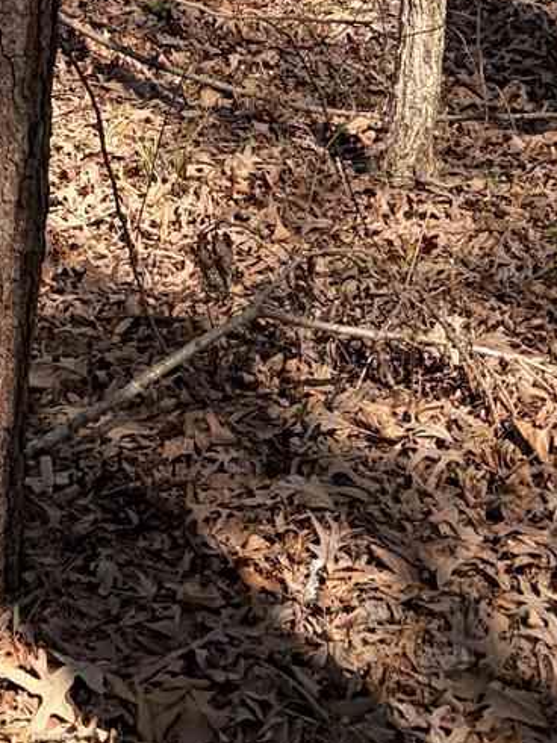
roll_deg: -0.3
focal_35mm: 122
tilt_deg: -4.6
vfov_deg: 14.7
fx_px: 2619
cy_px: -459
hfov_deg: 11.8
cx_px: -156
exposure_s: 1/1364
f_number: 1.6
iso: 50
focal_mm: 5.96
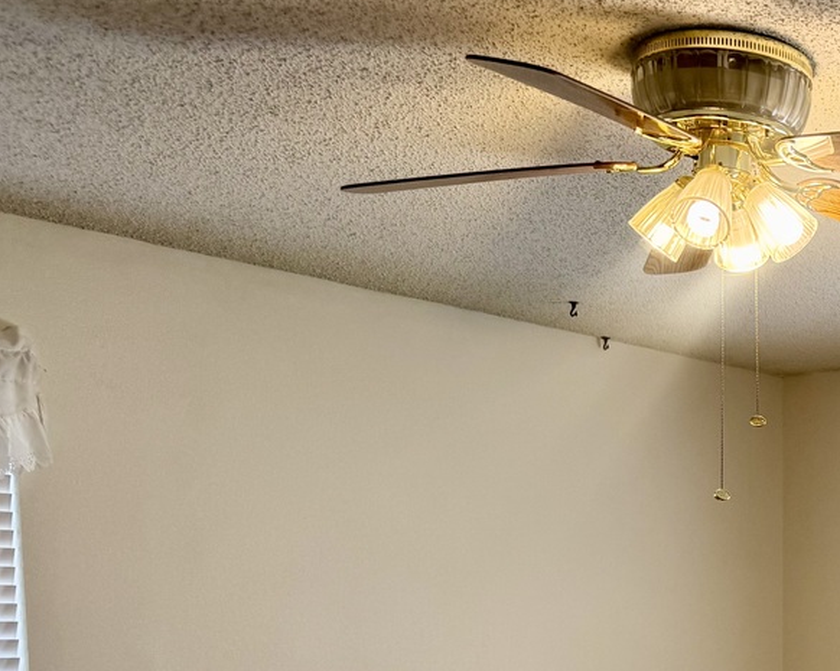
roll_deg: -0.4
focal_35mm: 58
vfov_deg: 24.2
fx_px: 1441
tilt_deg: -4.1
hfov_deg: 29.1
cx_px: 945
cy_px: 769
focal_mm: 6.76
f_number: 1.78
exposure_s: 1/120
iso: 64
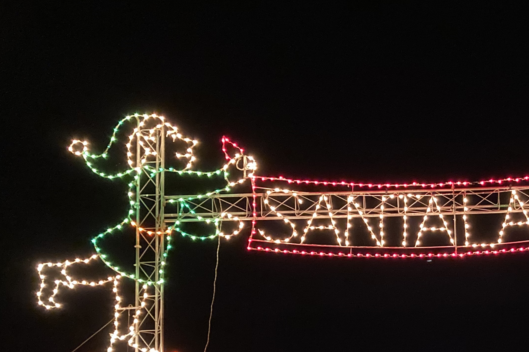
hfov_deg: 34.7
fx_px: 808
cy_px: 354
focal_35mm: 55
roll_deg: +2.2
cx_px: 450
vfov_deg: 23.6
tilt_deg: +8.5
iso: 640
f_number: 1.8
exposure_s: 1/30
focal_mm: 3.99
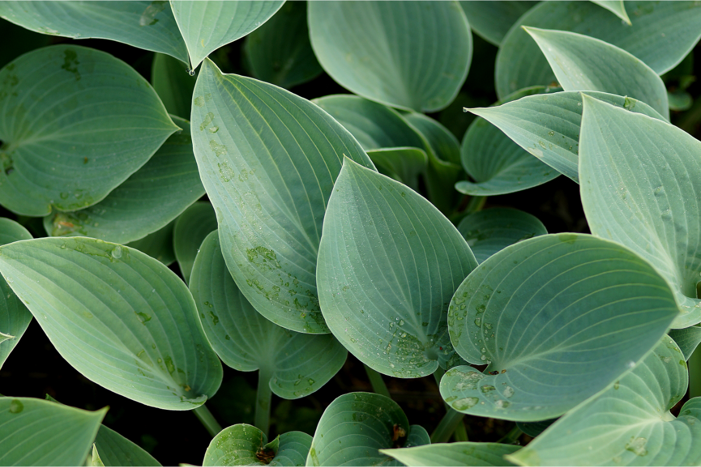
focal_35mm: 150
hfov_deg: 13.7
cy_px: 234
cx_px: 350
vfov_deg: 9.1
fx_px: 2921
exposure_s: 1/160
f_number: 2.8
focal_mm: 100
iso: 125
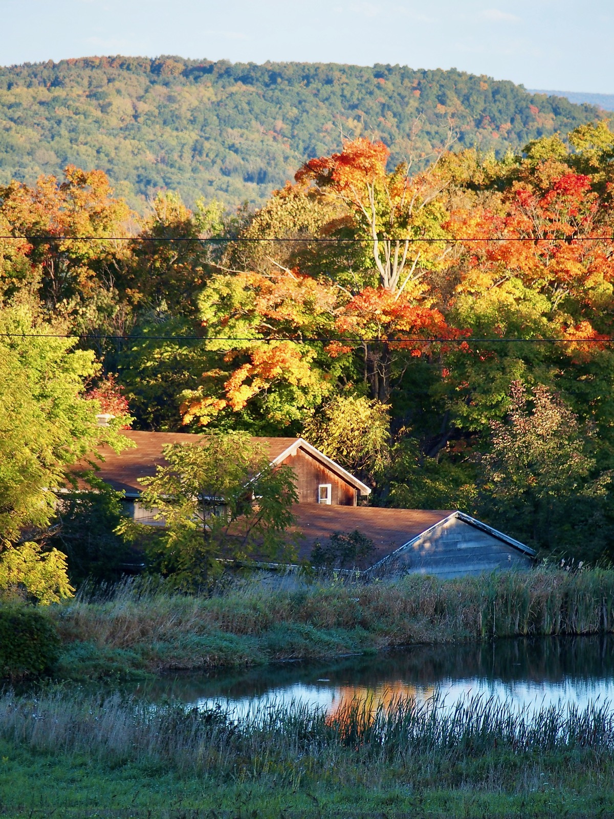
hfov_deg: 5.0
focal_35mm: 300
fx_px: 7095
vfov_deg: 6.6
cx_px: 307
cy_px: 410
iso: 100
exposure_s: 1/400
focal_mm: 64.3
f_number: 2.8
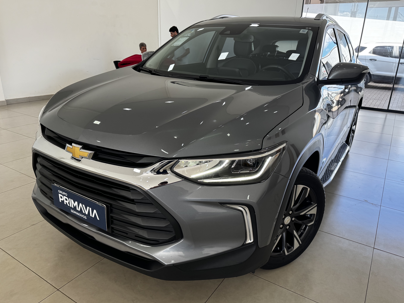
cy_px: 155
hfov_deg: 69.4
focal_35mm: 25
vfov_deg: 54.9
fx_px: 292
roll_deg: -2.7
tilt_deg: -20.8
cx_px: 207
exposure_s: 1/203
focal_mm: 6.76
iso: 80
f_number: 1.78
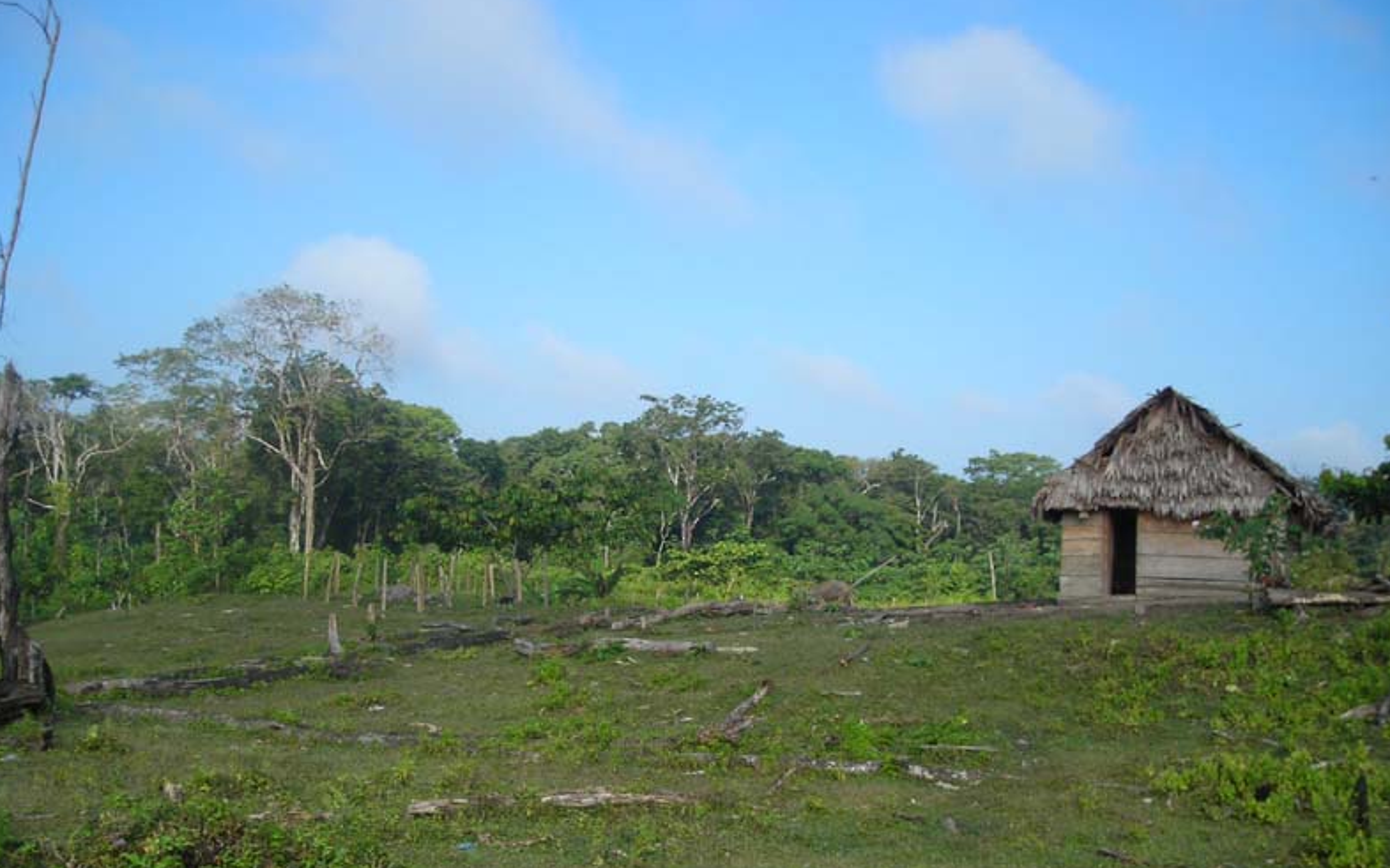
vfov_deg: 31.2
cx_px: 697
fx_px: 1553
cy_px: 490
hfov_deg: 48.2
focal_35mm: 41
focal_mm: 6.3
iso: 50
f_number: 6.4
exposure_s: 1/147
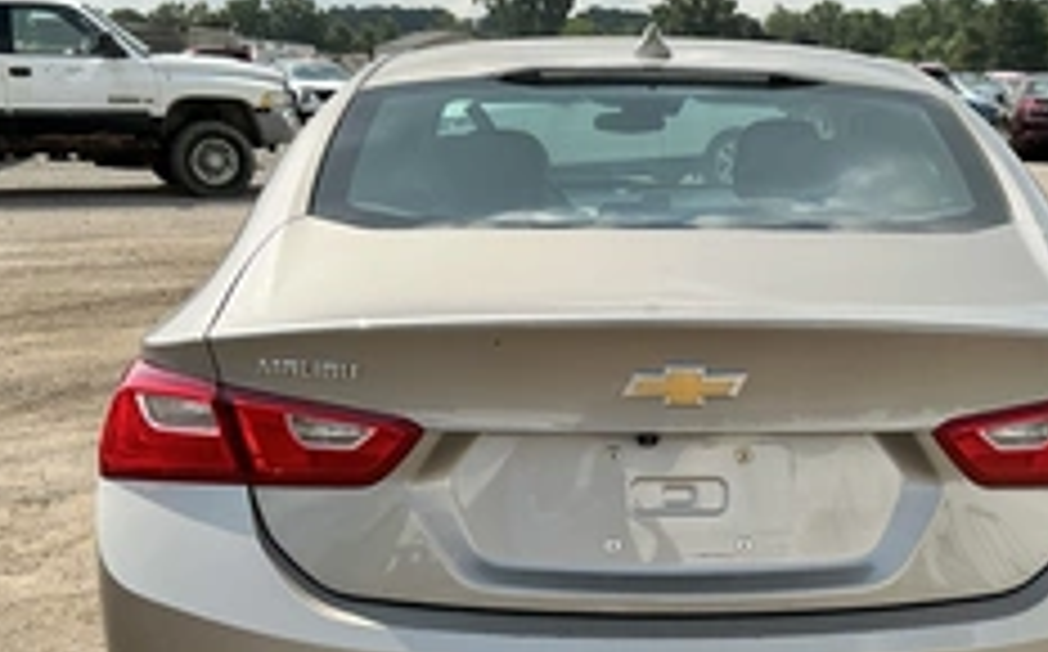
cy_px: 432
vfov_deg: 25.1
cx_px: 684
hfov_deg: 39.2
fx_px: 1455
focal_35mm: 51
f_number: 1.8
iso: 25
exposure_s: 1/1786
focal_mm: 3
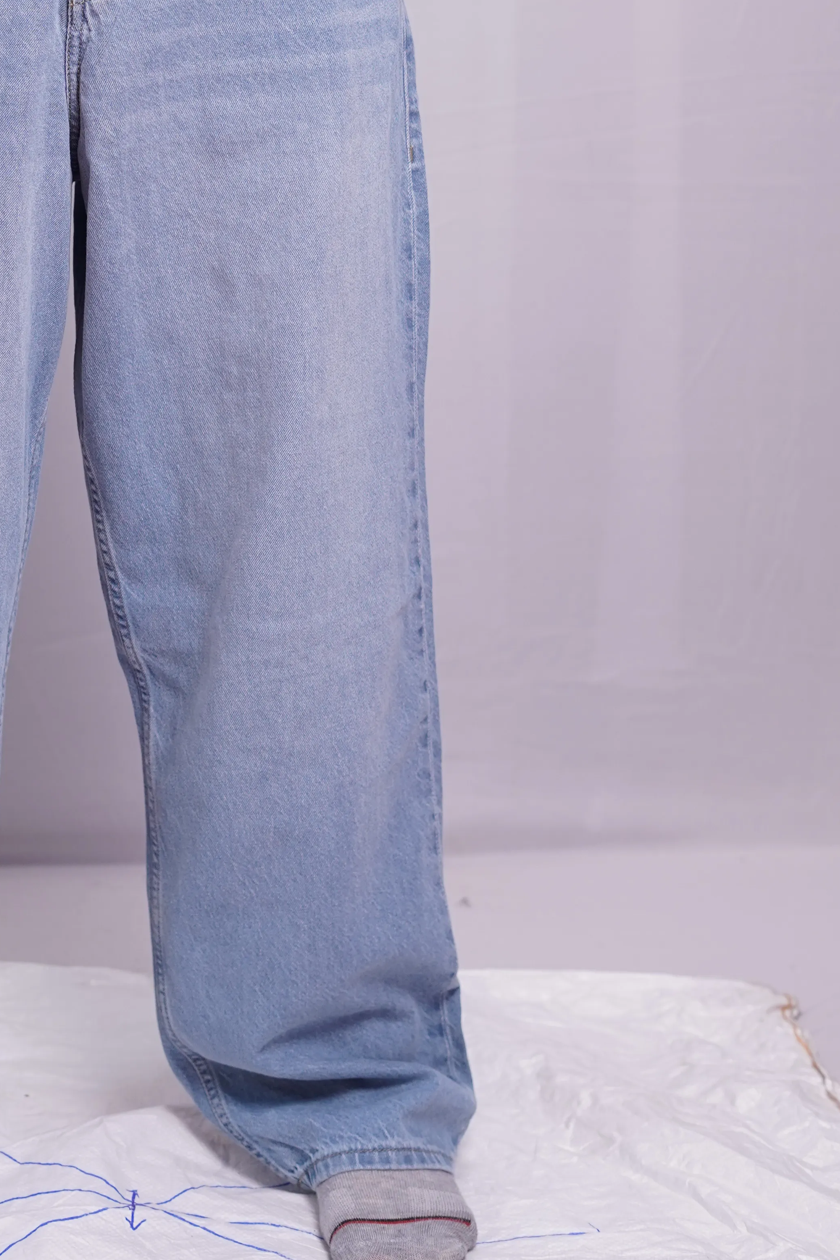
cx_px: 123
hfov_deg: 14.1
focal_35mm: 96
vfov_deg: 20.8
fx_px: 3360
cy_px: 144
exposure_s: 1/100
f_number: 3.5
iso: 640
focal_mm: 50
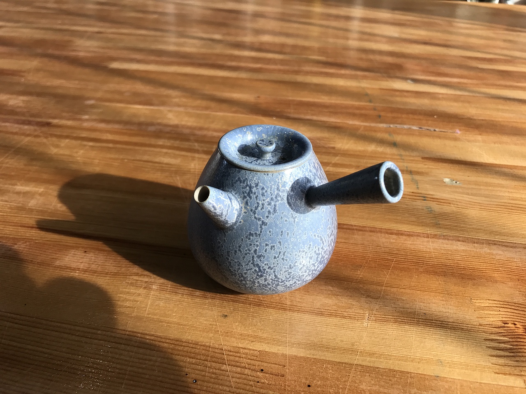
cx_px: 263
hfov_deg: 63.4
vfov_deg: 49.7
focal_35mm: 28
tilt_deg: -34.6
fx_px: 425
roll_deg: -1.1
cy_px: 197
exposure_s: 1/119
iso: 20
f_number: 1.8
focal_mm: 3.99
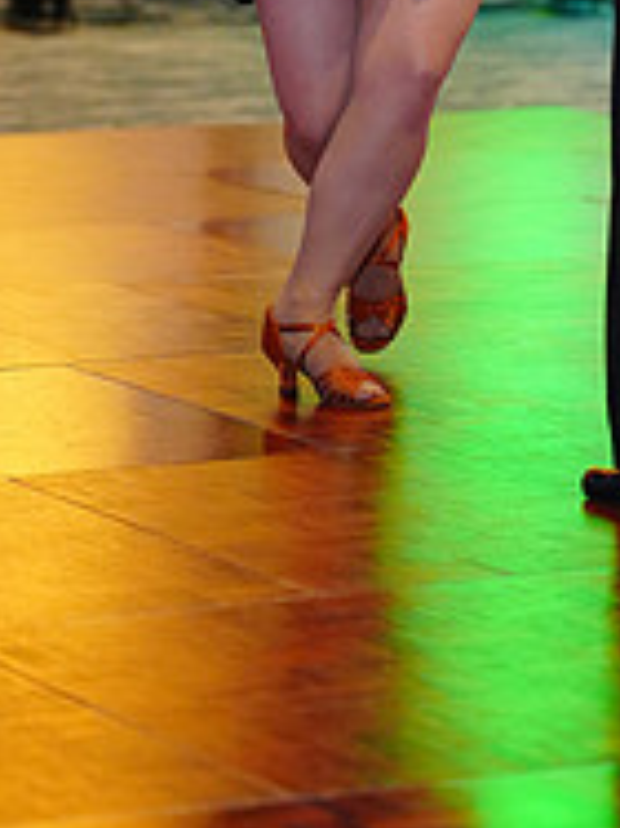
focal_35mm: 209
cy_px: -168
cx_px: 569
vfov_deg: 9.3
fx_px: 4997
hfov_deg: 7.1
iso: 3200
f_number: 2
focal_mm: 70
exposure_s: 1/400
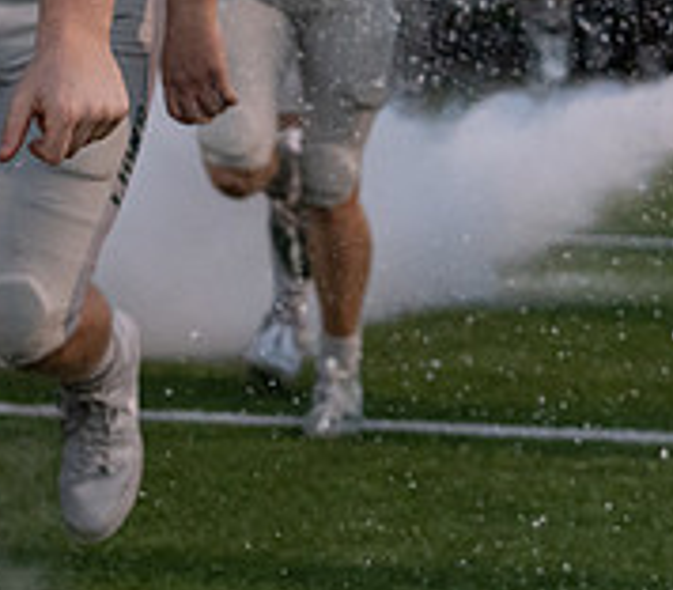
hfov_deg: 7.6
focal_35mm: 245
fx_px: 5067
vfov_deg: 6.6
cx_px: 248
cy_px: -216
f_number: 4
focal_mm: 70
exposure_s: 1/1250
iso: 2500
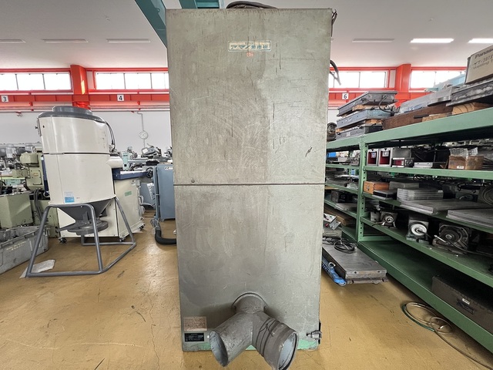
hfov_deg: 106.2
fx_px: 185
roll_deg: +1.0
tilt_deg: -8.1
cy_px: 185
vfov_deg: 89.9
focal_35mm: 13
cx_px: 246
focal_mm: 1.57
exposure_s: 1/94
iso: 250
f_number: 1.8
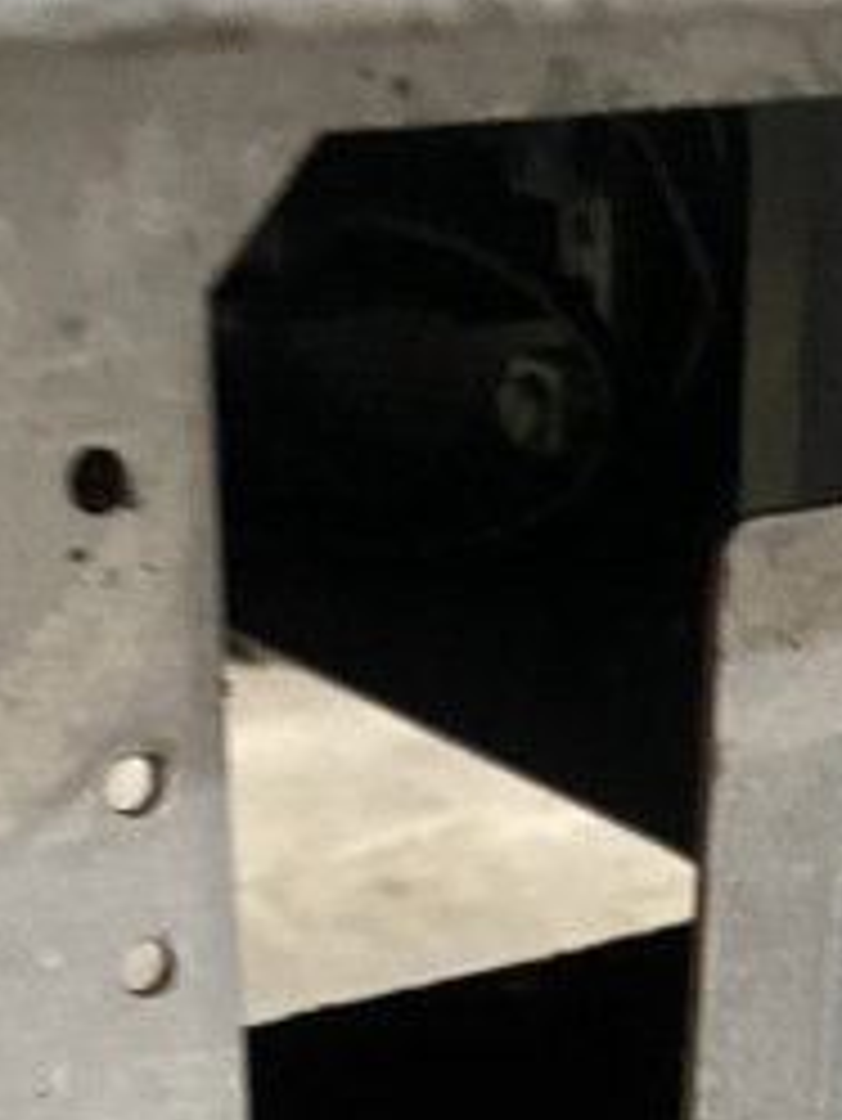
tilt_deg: -34.9
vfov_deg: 19.6
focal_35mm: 85
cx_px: 468
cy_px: 1738
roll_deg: -1.6
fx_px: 2754
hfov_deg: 17.4
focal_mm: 4.25
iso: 500
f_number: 1.8
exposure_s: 1/45
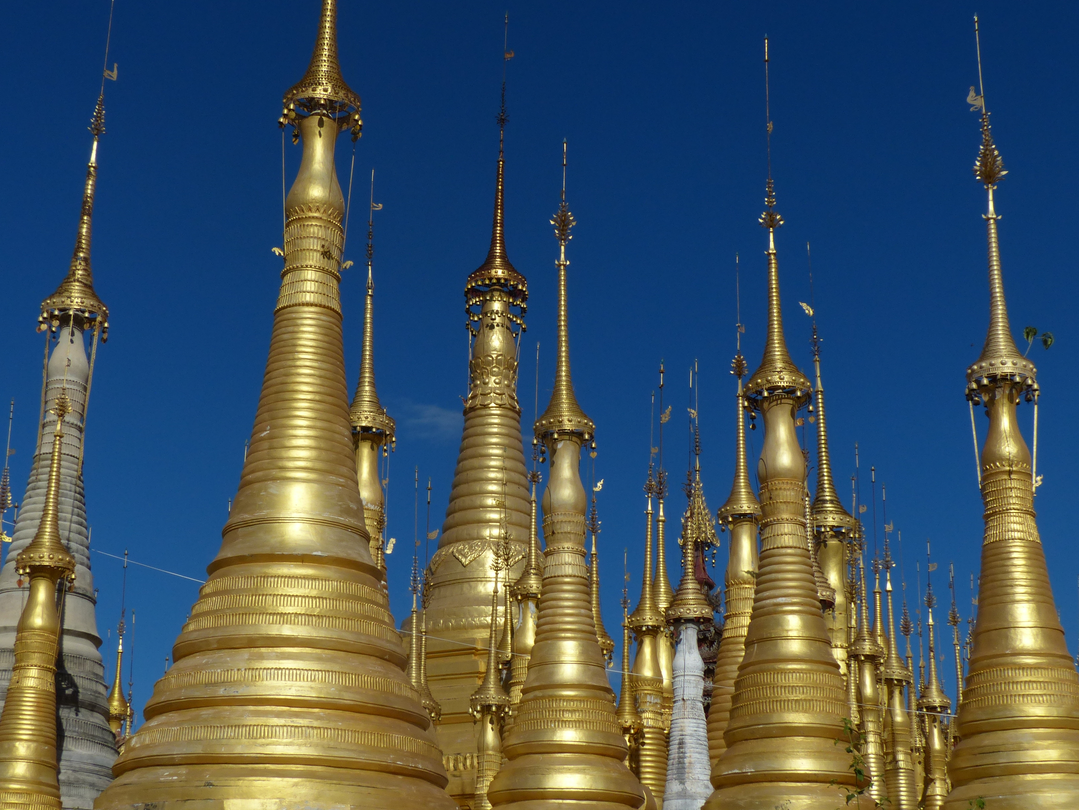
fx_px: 1808
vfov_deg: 25.2
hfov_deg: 33.2
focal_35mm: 58
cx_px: 474
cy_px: 454
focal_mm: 8.4
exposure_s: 1/1600
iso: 100
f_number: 5.6
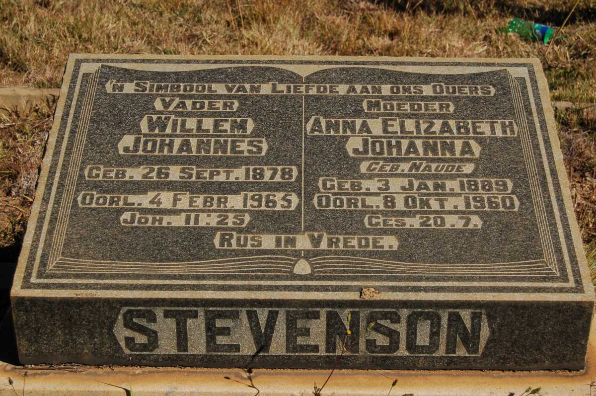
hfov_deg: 31.9
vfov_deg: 21.5
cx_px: 298
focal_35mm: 63
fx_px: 1042
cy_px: 198
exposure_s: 1/640
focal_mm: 42
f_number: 6.3
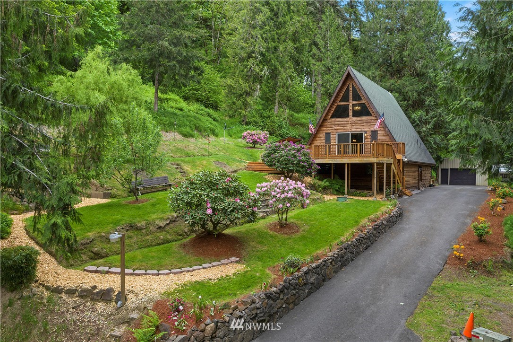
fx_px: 399
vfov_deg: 46.4
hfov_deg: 65.5
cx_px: 256
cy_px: 171
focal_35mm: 28
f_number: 4.5
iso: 100
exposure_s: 1/100
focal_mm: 10.26
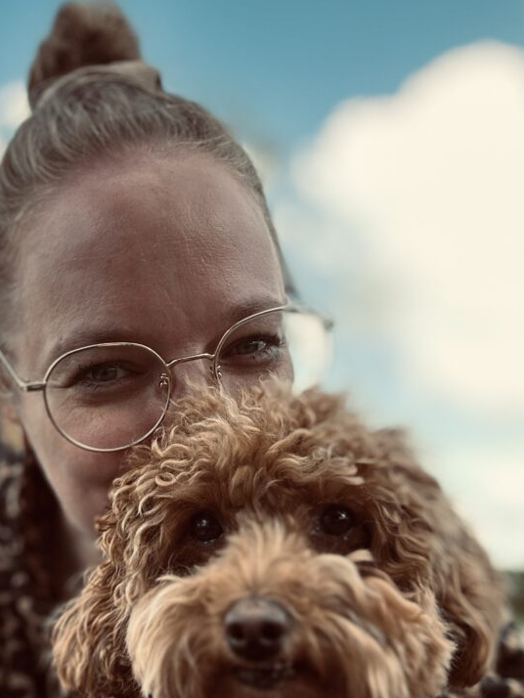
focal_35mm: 43
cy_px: 432
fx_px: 867
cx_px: 199
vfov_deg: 43.5
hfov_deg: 33.5
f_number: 1.9
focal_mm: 2.69
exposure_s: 1/173
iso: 25
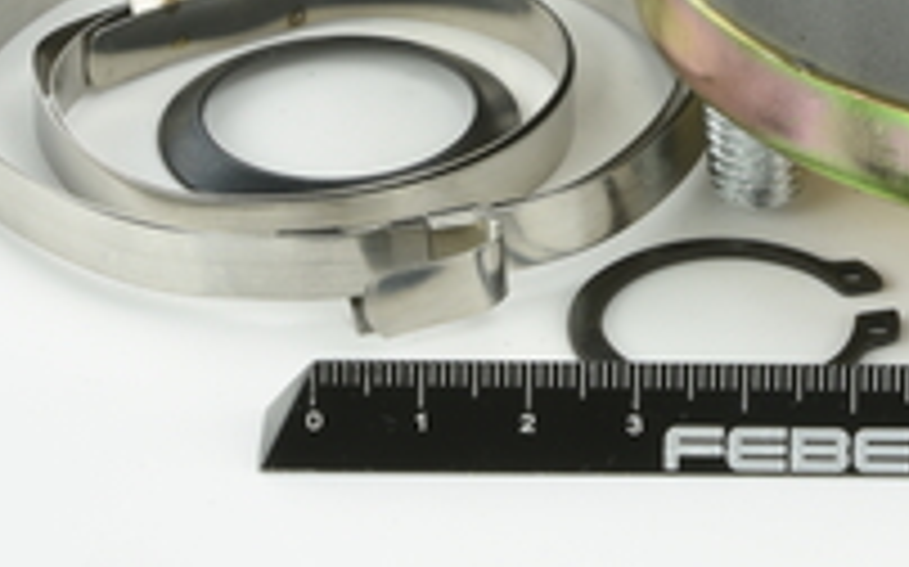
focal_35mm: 218
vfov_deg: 6.0
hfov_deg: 9.6
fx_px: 5398
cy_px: -252
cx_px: 846
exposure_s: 1/2.5
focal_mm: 60
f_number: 29
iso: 64
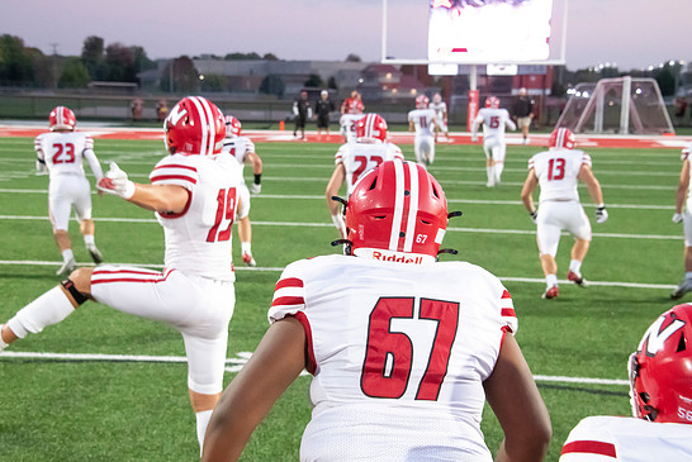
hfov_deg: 29.2
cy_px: 231
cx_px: 337
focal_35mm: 69
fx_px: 1327
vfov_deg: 19.8
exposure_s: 1/320
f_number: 7.1
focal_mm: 65
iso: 10000
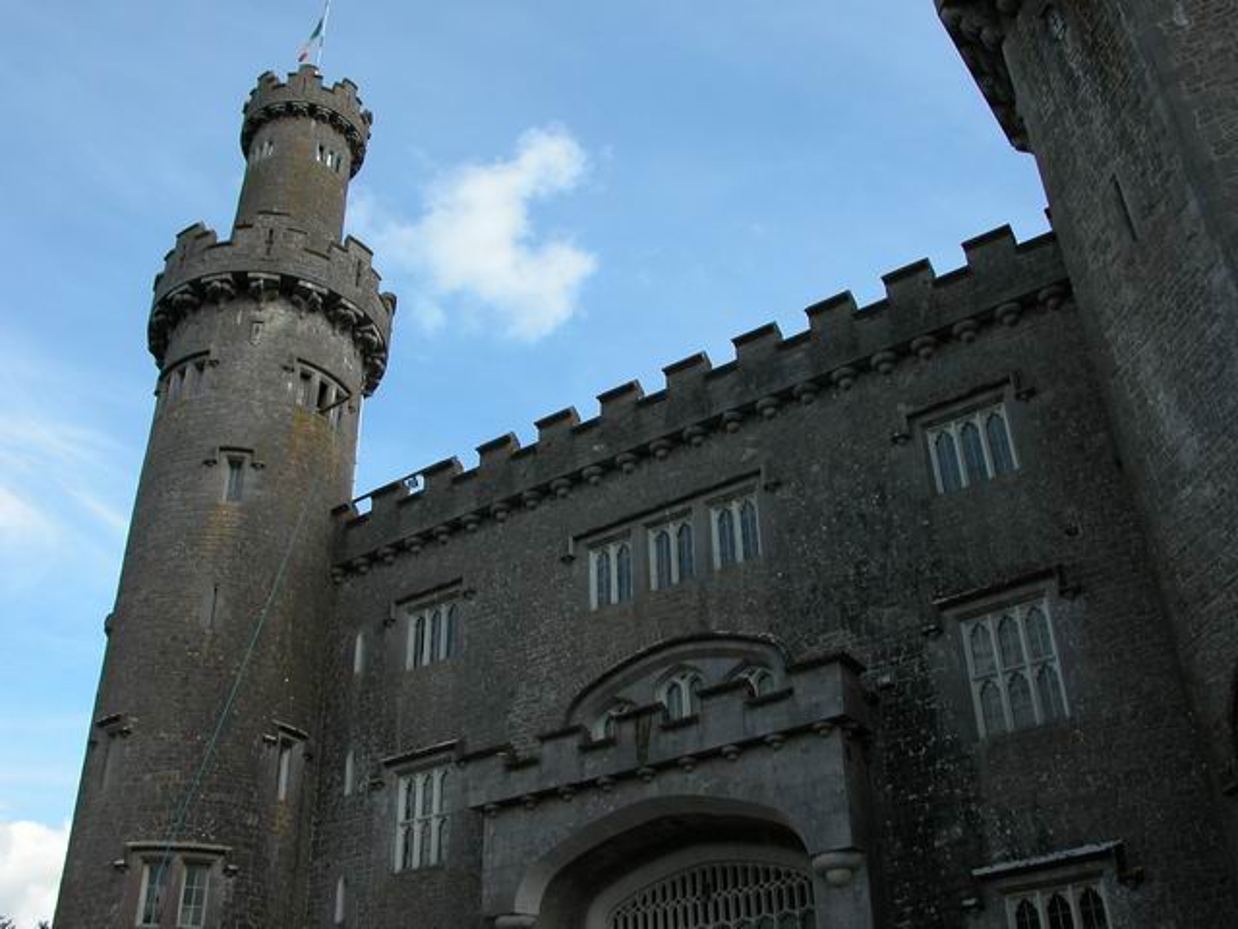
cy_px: 464
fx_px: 1252
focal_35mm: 35
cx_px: 619
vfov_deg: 40.7
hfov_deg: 52.6
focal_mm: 8.9
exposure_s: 1/232
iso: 100
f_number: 5.6
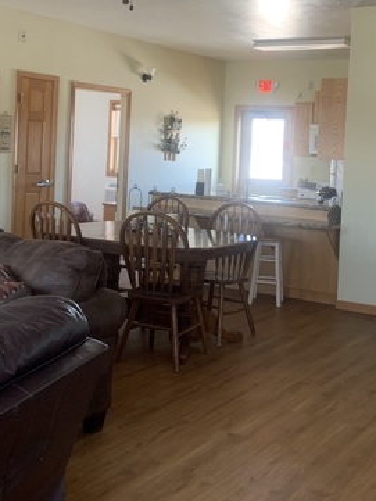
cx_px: 256
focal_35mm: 48
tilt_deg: -0.5
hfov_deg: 30.0
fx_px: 695
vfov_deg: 39.1
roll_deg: -2.8
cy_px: 158
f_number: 1.8
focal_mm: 4.25
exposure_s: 1/60
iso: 160
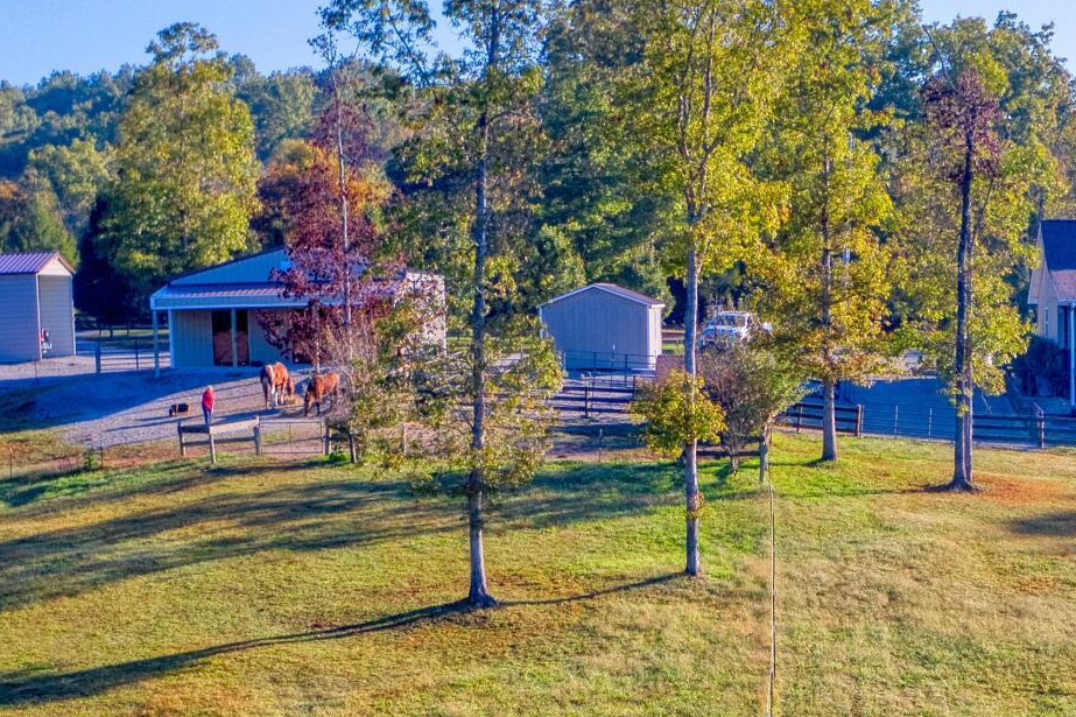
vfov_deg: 14.3
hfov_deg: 21.9
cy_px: 983
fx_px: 2719
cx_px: 950
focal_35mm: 91
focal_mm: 10.26
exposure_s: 1/60
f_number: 4.5
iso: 400
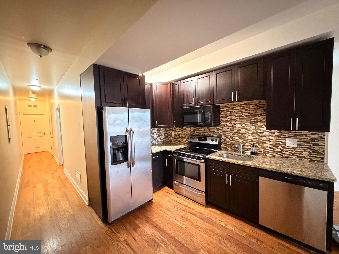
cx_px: 170
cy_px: 127
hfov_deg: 102.1
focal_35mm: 14
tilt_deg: -4.5
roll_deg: +1.8
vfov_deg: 85.7
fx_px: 137
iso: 1600
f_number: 2.2
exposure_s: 1/30
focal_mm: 2.22
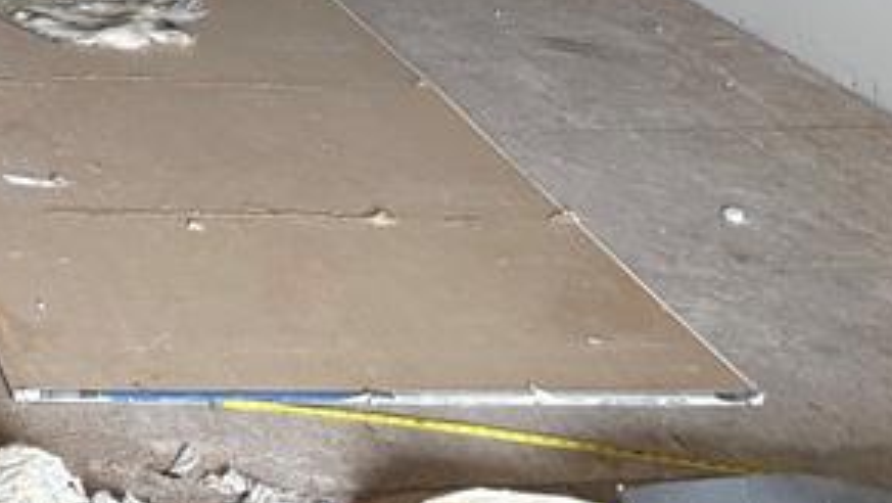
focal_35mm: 92
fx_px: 2177
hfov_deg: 20.8
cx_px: -316
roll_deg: -1.8
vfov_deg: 12.0
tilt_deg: -7.0
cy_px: -432
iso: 320
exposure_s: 1/60
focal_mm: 6.76
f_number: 1.78
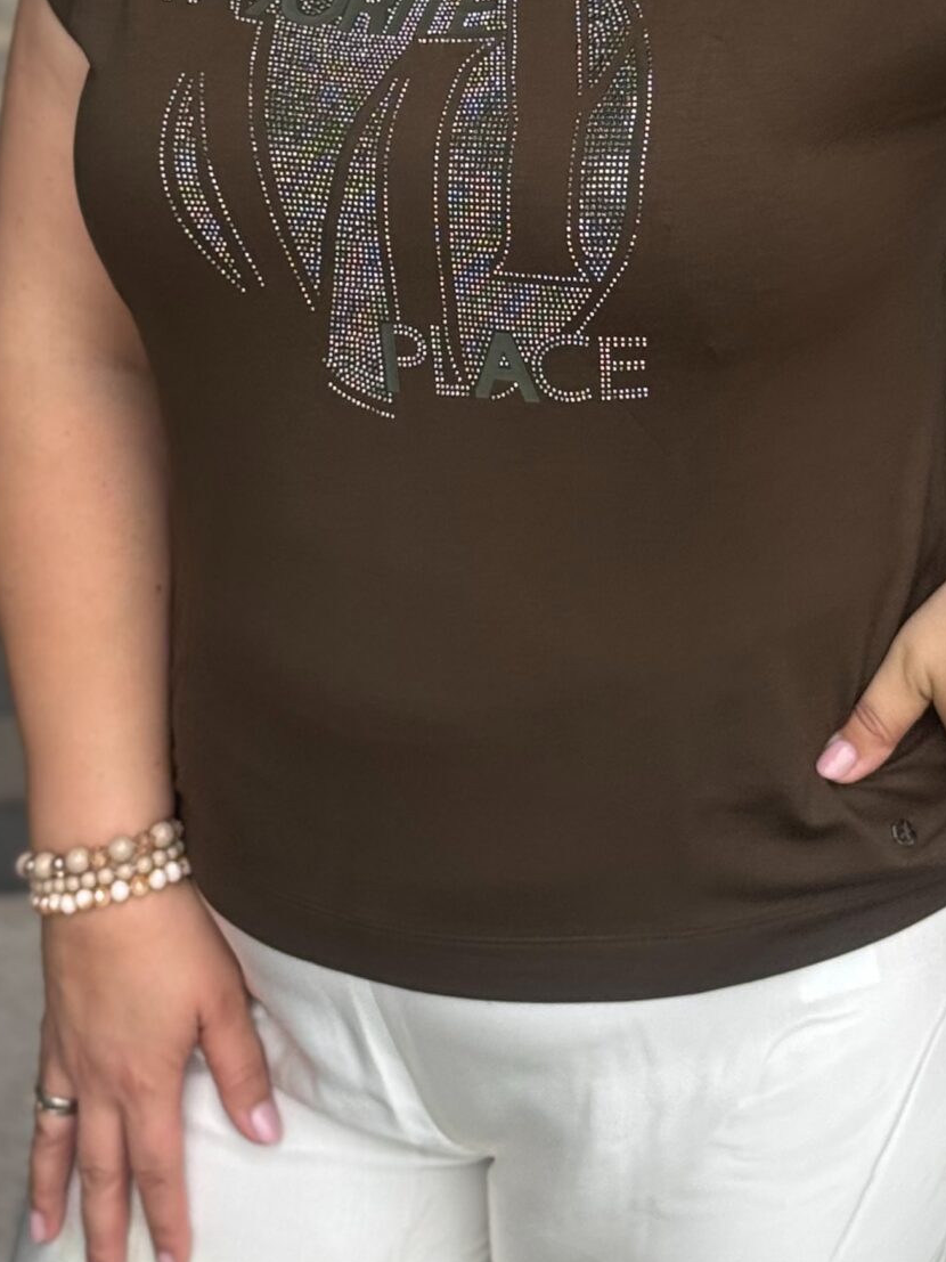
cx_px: 606
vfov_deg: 17.5
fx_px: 4045
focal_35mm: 111
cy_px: 125
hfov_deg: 13.3
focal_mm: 6.76
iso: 64
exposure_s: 1/1133
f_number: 1.78
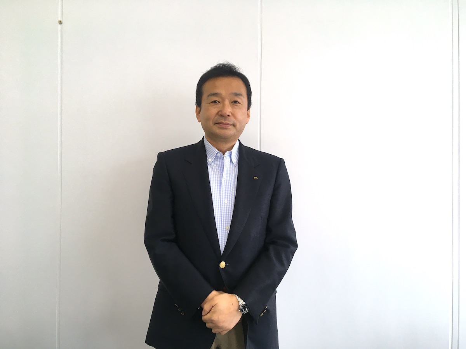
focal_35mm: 29
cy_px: 174
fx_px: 390
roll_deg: +0.6
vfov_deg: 48.2
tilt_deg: -0.3
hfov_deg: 61.7
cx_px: 233
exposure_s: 1/40
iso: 25
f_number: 2.2
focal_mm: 4.15
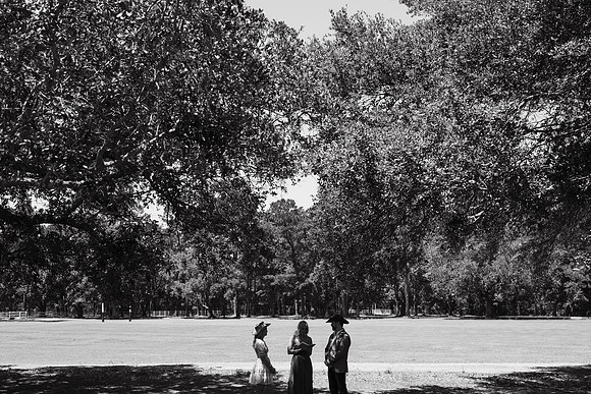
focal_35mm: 42
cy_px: 230
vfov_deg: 32.1
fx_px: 684
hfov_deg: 46.7
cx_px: 284
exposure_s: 1/5000
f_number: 3.2
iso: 400
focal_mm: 35
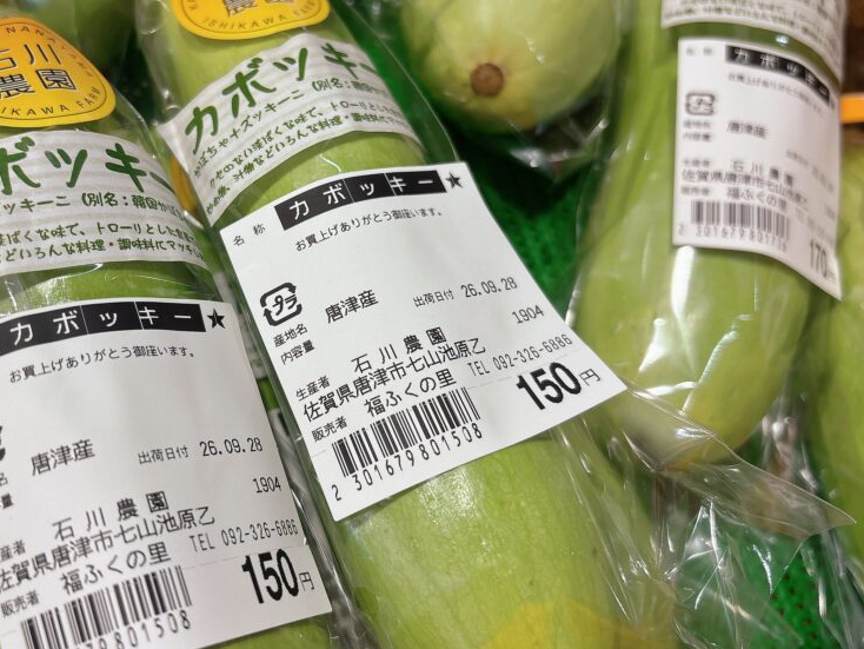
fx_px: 849
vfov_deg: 41.8
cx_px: 337
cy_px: 311
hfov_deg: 53.5
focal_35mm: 34
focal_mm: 5.96
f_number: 1.6
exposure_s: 1/60
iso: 80
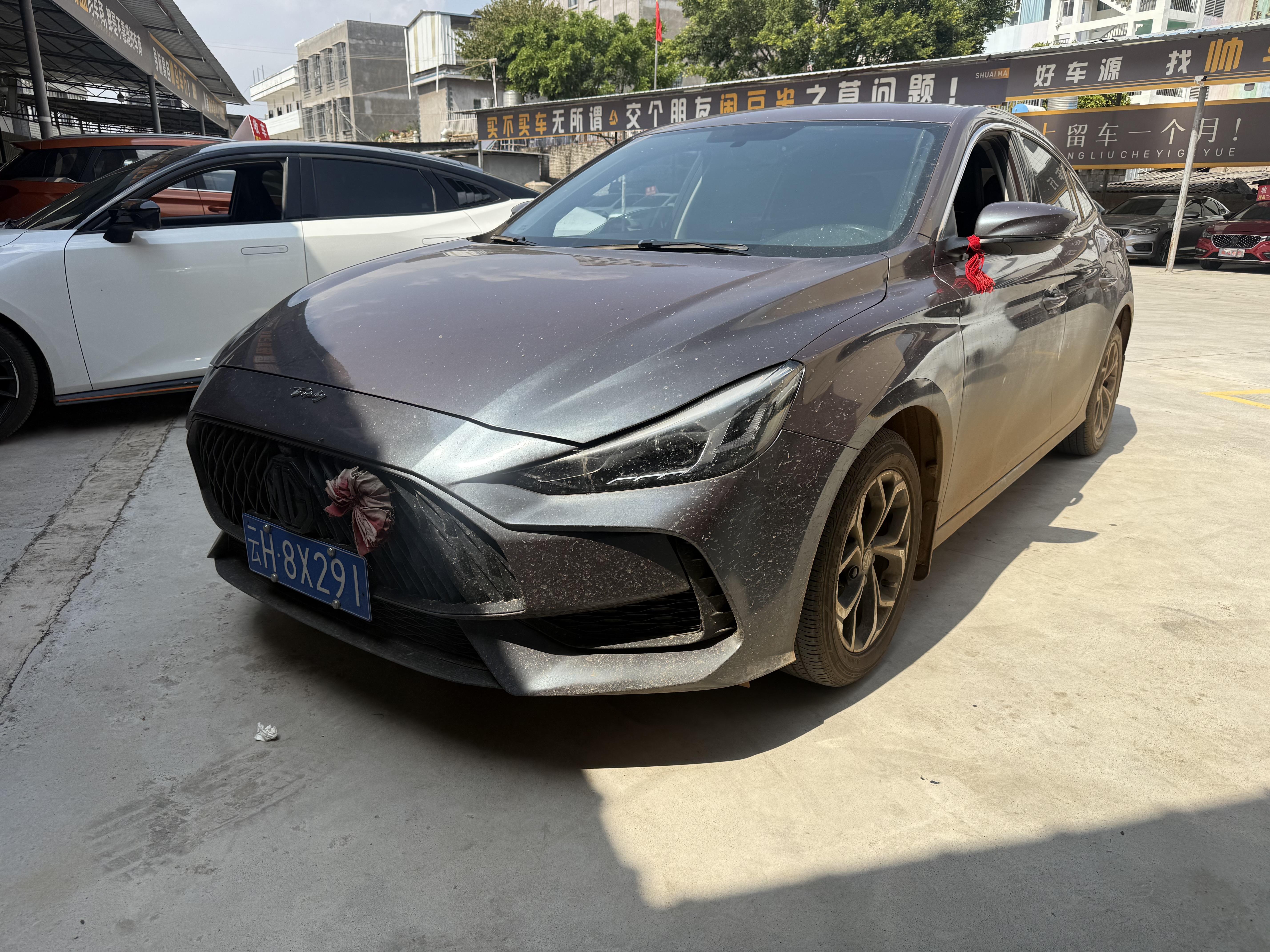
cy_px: 476
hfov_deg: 71.6
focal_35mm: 24
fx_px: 881
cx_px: 635
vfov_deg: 56.8
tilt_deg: -17.7
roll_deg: -1.3
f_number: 1.78
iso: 80
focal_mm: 6.76
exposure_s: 1/3584
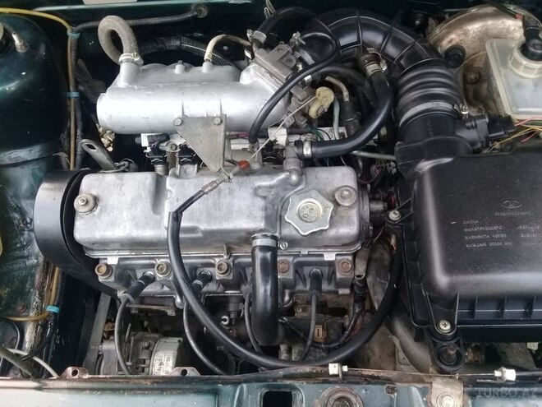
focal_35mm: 31
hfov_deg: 58.4
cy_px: 204
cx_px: 271
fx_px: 485
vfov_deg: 45.4
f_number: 2.2
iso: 160
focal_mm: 3.3
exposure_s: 1/33
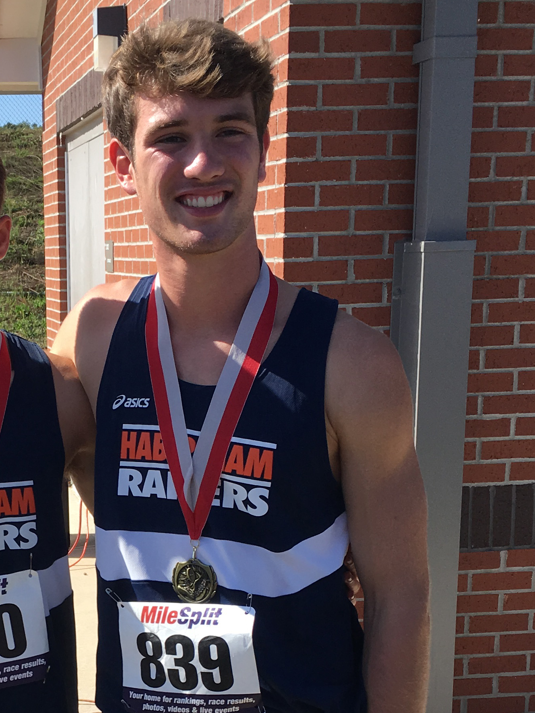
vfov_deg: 28.5
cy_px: 609
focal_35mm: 66
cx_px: 63
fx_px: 1360
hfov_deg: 21.8
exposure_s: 1/999
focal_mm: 4.15
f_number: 2.2
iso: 25
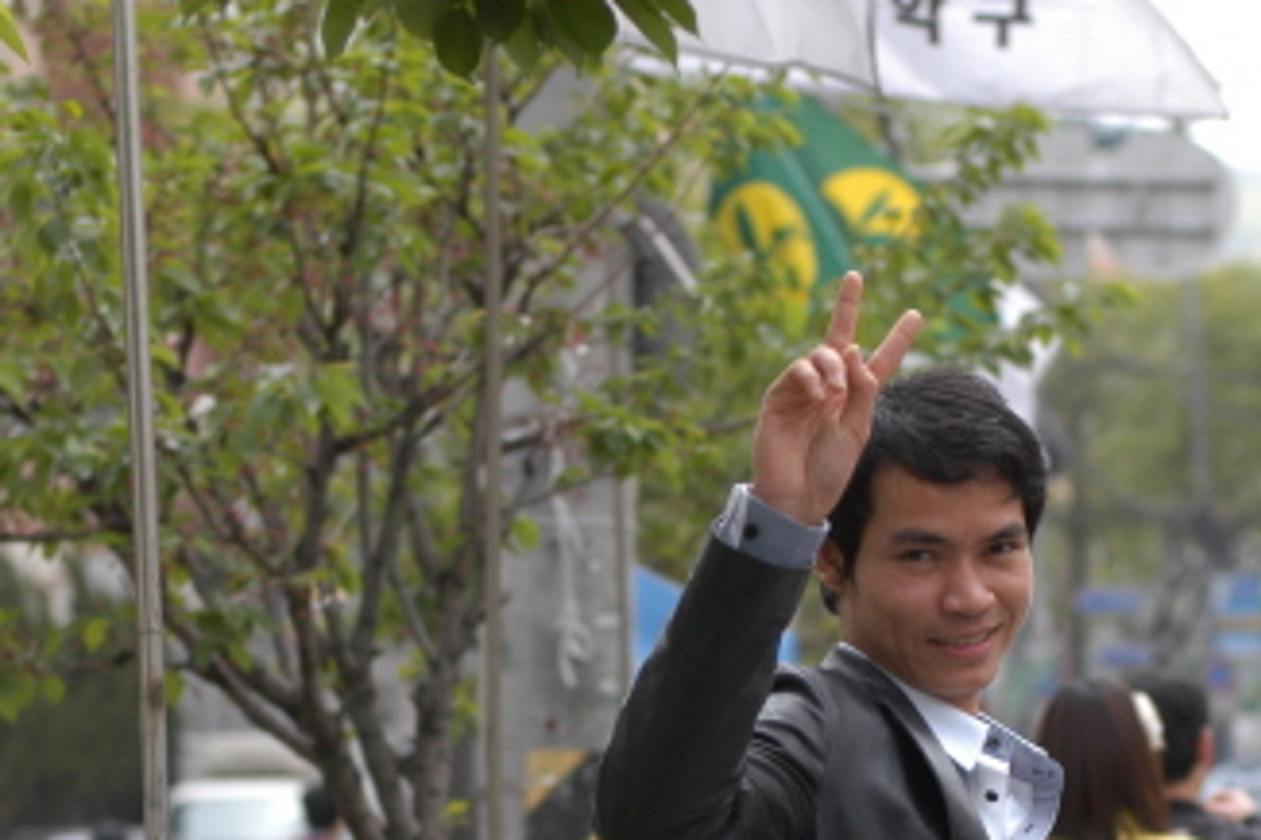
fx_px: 4831
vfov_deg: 9.9
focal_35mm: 138
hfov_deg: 14.9
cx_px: 731
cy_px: 745
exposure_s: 1/1250
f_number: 2.8
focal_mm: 50
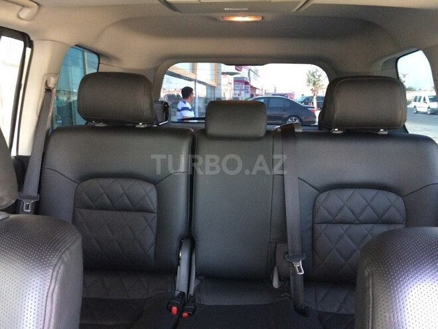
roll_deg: -0.7
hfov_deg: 61.7
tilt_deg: -10.8
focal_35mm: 29
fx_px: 367
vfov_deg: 48.2
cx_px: 219
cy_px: 164
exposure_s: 1/33
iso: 250
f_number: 2.2
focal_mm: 4.15
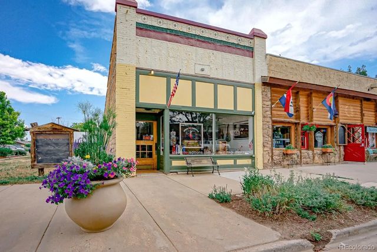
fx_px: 168
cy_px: 126
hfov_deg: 96.7
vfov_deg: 73.8
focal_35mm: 16
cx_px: 188
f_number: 11
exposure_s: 1/350
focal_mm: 16
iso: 400
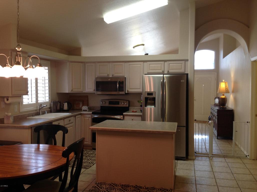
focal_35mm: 35
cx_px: 128
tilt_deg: -2.2
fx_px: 259
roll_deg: +0.2
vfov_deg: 40.6
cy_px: 96
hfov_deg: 52.7
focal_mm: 4.28
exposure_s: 1/24
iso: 50
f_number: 2.4
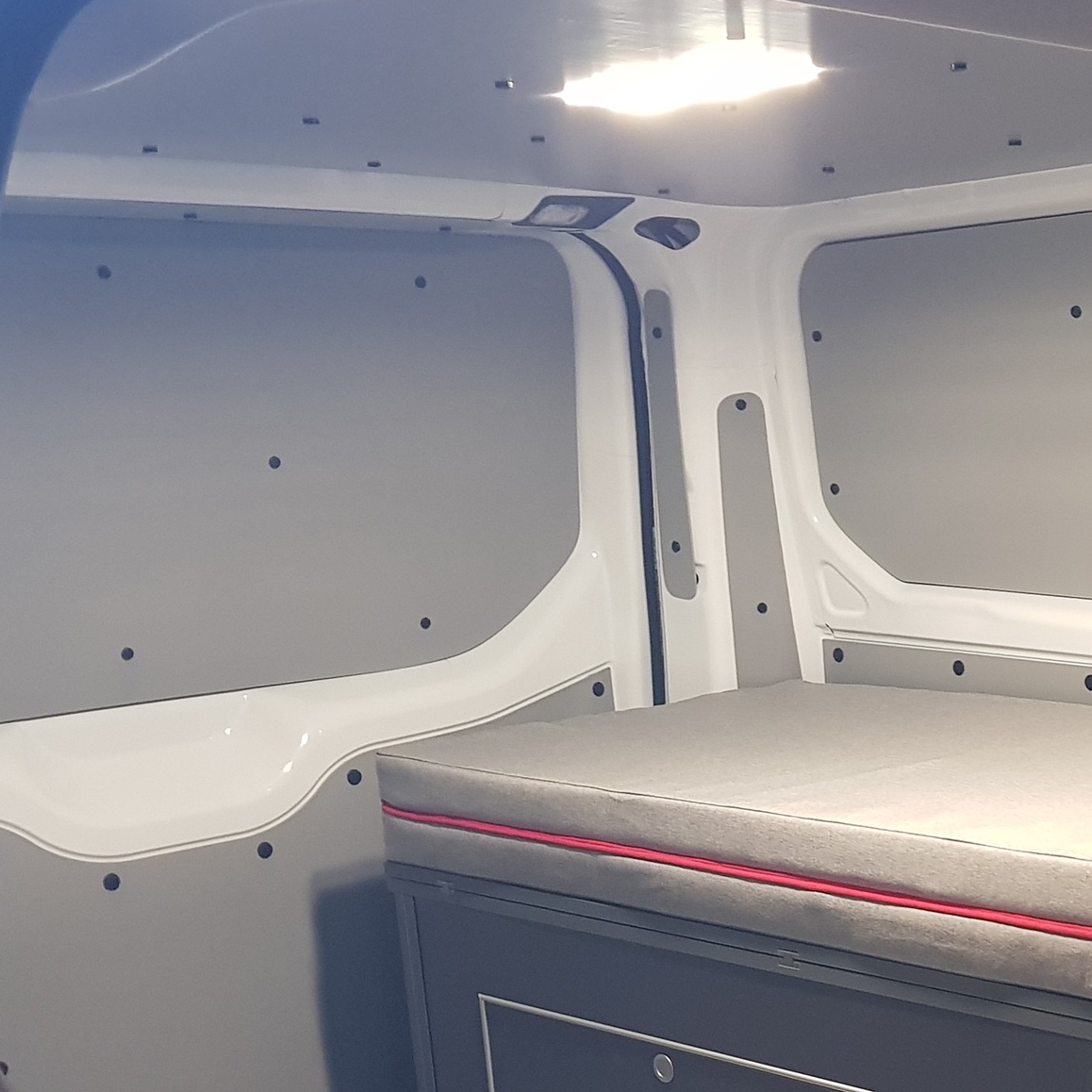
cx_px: 1106
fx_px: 1999
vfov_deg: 29.6
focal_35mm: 56
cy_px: 935
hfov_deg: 28.6
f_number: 1.7
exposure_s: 1/13
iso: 200
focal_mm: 4.2
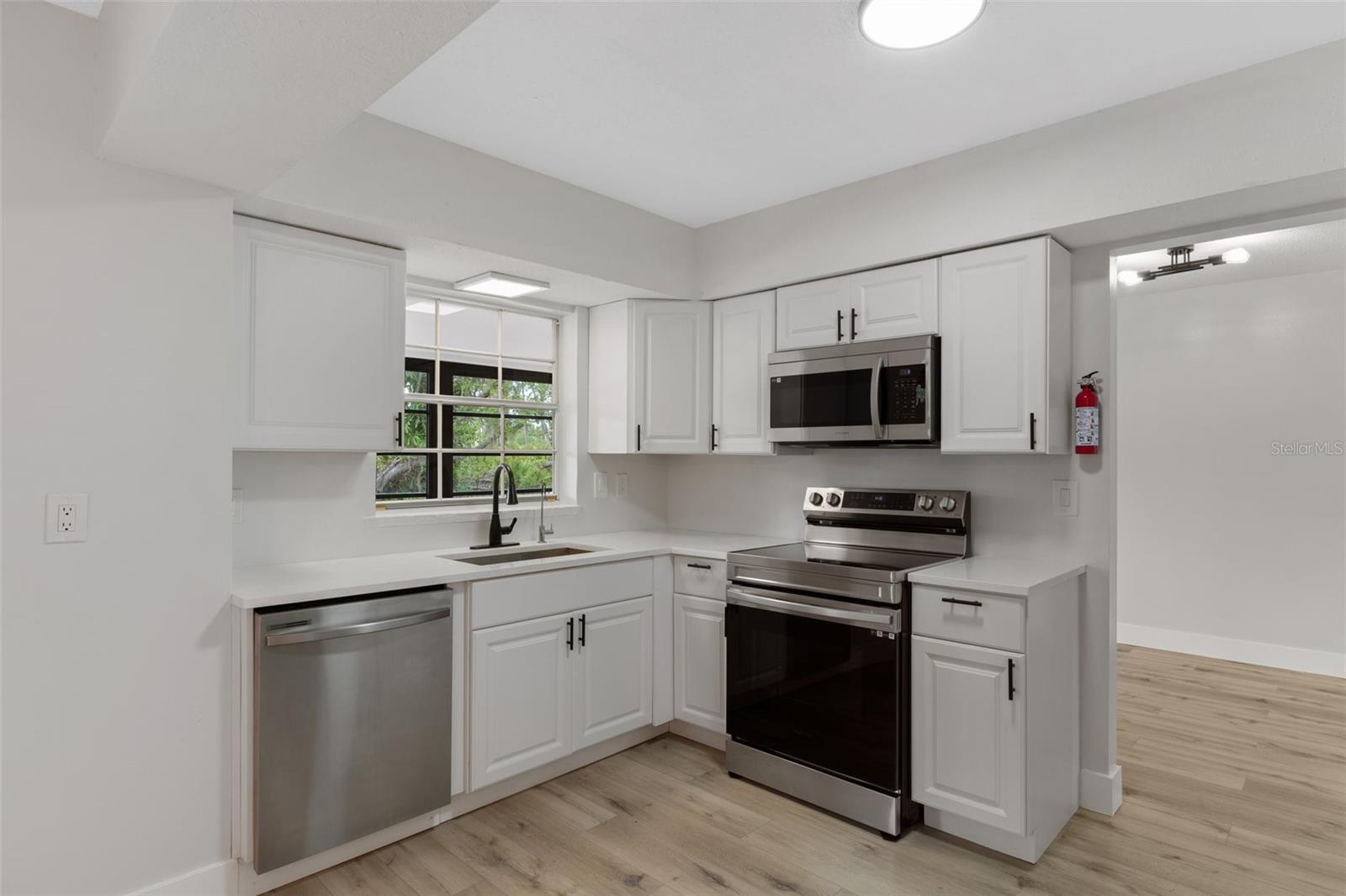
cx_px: 673
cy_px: 448
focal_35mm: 19
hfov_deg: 87.7
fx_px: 701
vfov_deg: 65.2
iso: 100
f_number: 8
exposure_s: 1/2
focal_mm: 12.5
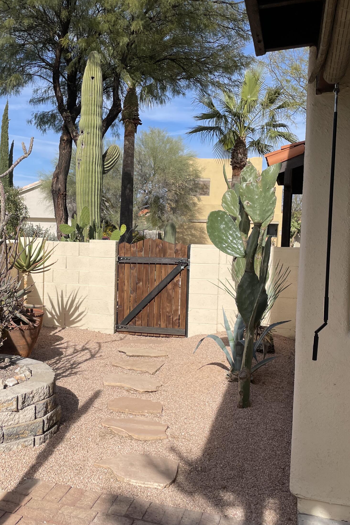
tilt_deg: -2.6
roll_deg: -1.4
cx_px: 110
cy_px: 269
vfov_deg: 51.9
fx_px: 540
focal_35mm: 37
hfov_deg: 35.5
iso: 32
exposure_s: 1/3205
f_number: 1.6
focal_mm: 4.2
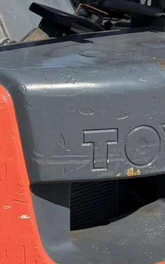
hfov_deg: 11.6
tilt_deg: -13.6
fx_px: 784
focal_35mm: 109
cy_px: 74
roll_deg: -0.7
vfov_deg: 19.0
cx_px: -75
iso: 80
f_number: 1.78
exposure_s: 1/3425
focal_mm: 6.76
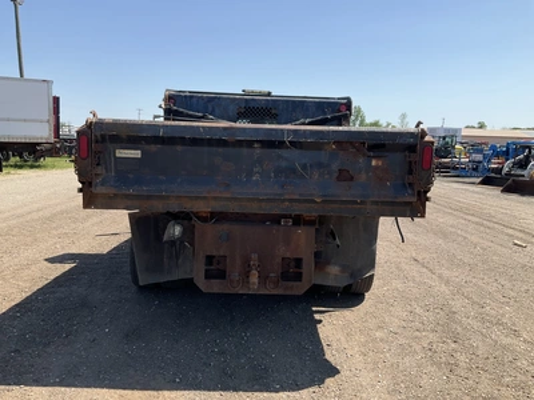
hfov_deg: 61.7
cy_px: 200
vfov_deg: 48.2
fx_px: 447
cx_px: 267
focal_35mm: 29
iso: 25
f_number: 1.8
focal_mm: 3
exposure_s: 1/1342
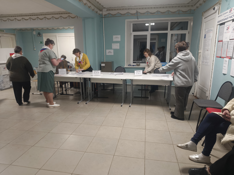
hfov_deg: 73.9
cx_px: 117
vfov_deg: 58.9
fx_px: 155
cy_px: 88
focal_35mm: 23
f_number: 1.8
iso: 572
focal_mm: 5.56
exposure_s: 1/50
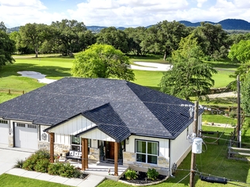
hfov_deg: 35.3
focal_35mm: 54
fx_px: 390
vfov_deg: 26.9
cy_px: 68
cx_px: 89
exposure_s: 1/800
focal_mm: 10.26
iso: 100
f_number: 5.6
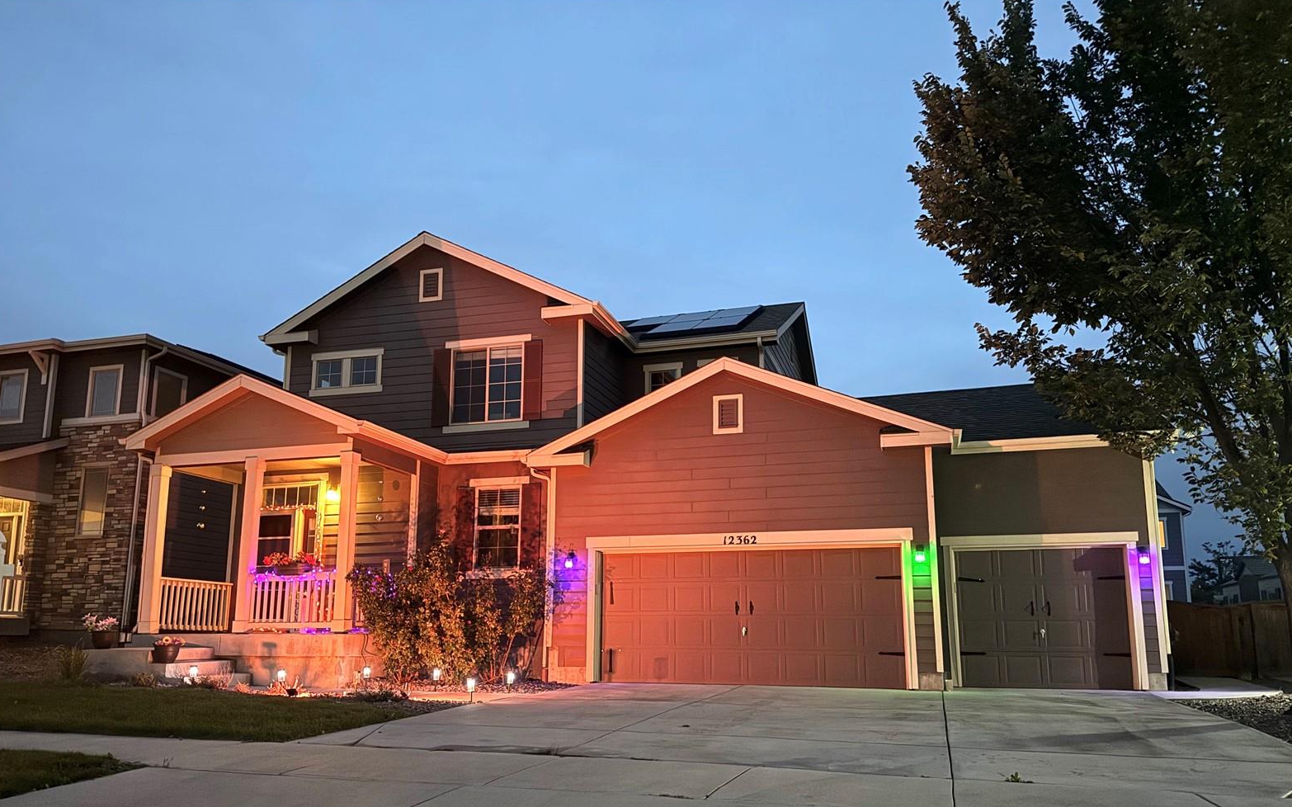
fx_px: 915
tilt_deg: +9.4
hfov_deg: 70.4
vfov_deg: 47.3
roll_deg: -0.5
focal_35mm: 26
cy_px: 488
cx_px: 650
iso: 1600
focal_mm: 6.76
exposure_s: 1/24
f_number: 1.78
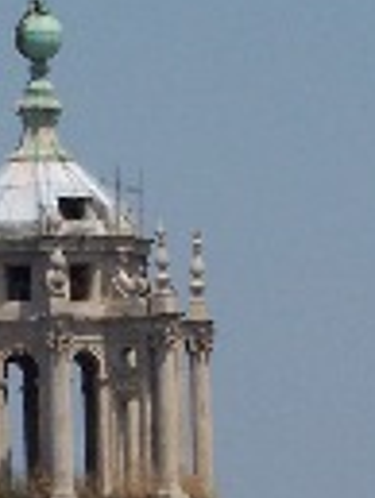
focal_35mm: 530
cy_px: 521
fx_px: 7643
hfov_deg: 2.8
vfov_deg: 3.7
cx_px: 122
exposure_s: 1/500
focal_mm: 24
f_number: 8
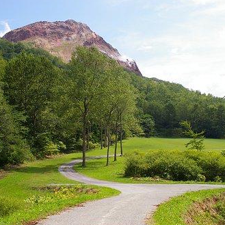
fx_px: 306
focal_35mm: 42
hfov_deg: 40.3
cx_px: 112
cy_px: 113
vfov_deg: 40.3
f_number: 9.5
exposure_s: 1/180
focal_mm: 21
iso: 200
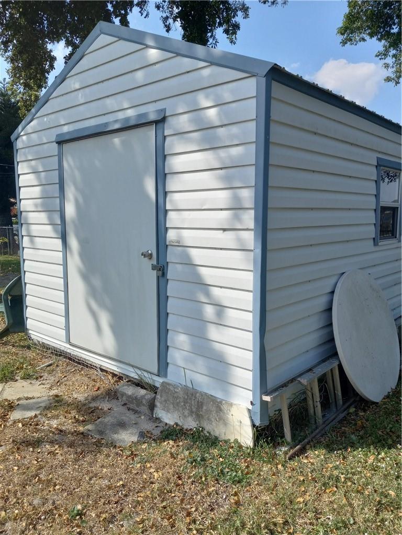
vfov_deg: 65.3
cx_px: 201
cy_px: 268
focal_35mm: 27
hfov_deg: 51.4
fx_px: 418
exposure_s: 1/2088
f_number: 1.8
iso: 40
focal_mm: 3.94
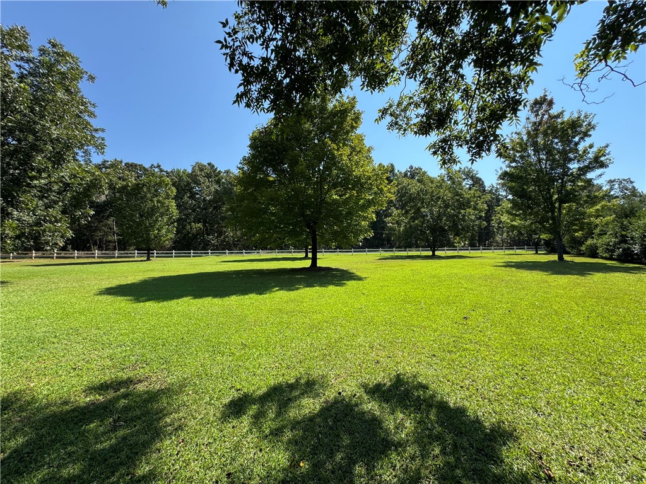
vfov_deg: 85.7
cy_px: 242
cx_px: 323
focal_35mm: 14
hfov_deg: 102.1
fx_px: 261
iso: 50
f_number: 2.2
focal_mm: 2.22
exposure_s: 1/763
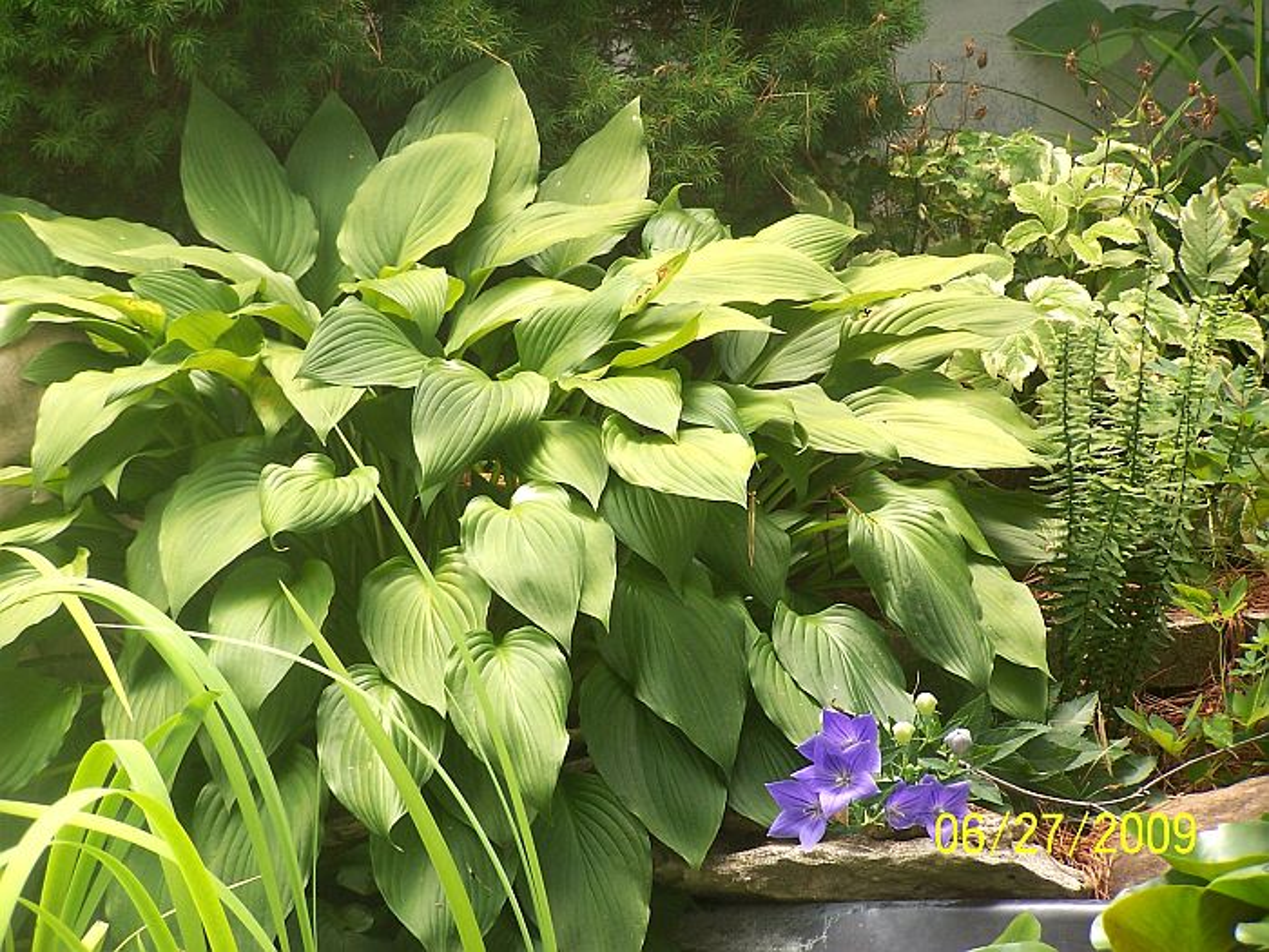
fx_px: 7662
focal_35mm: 209
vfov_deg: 7.1
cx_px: 634
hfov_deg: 9.5
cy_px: 476
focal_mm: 34.6
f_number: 3.2
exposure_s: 1/90
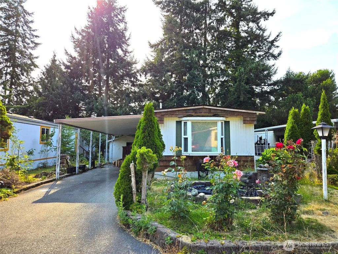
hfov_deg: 73.9
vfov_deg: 58.9
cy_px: 127
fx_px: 225
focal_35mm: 23
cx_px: 169
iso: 25
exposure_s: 1/2456
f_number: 1.8
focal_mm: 5.4
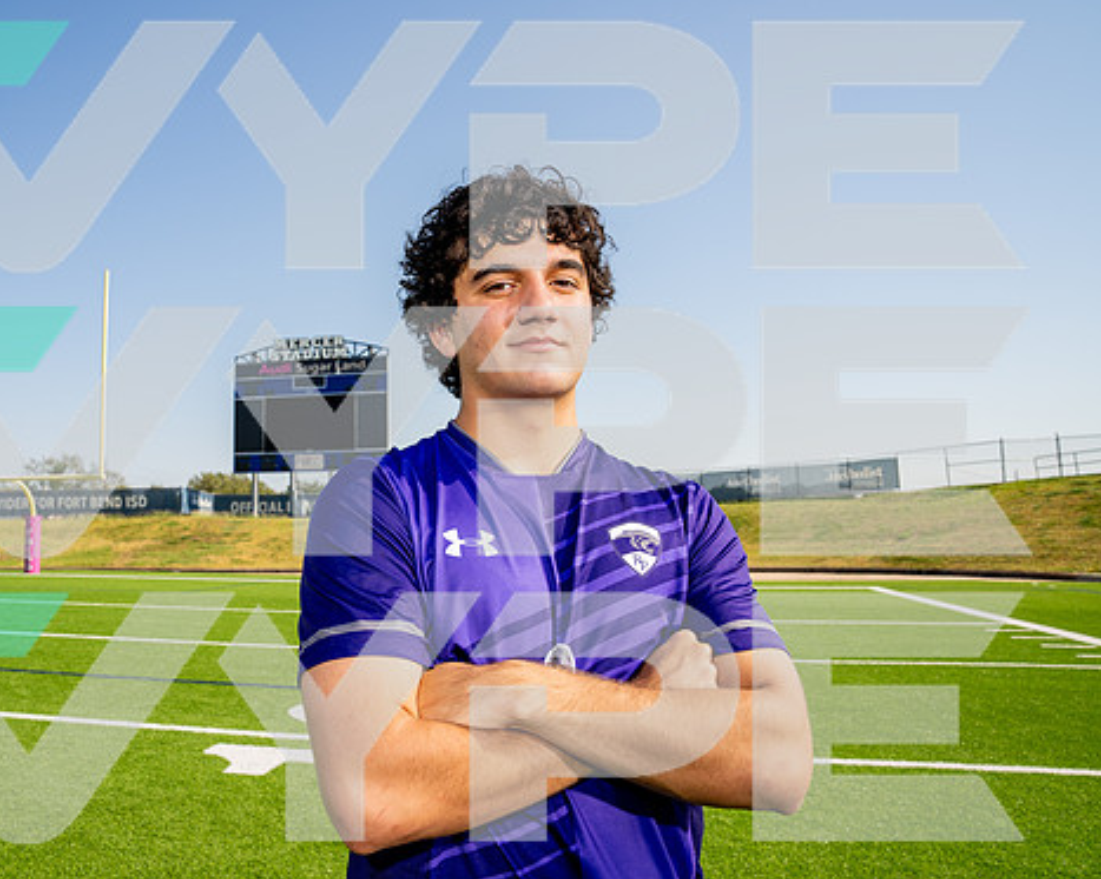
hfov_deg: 61.6
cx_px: 431
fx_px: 912
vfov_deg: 51.5
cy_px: 432
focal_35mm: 28
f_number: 7.1
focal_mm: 24
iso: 50
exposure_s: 1/125
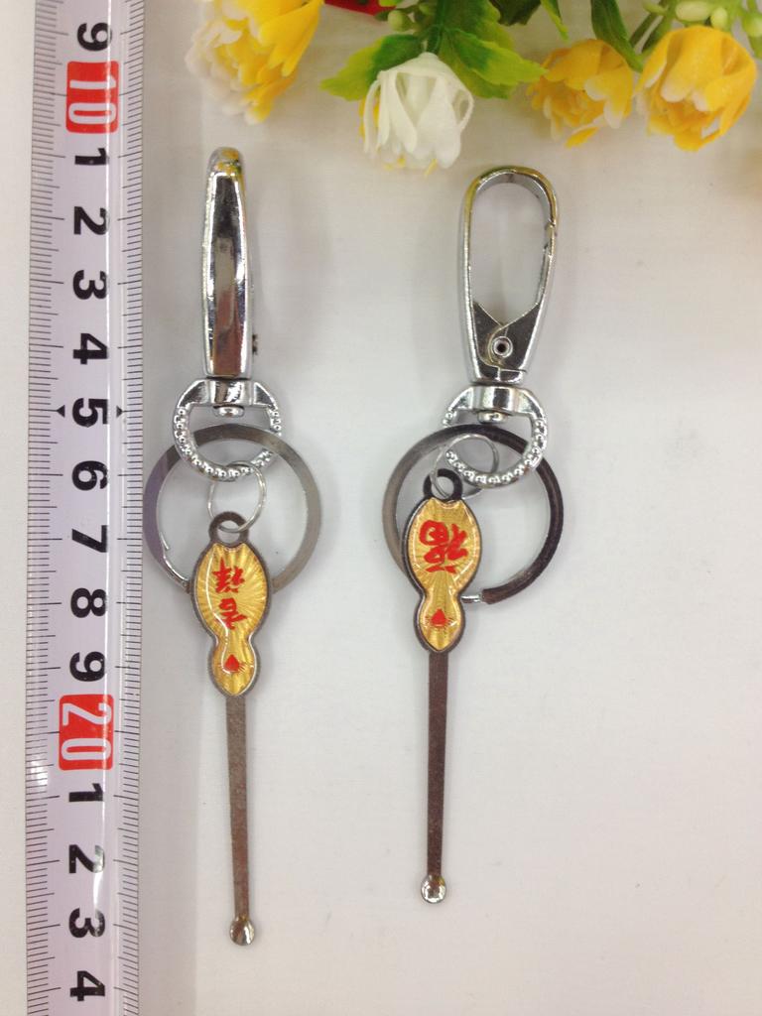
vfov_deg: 52.6
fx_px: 1027
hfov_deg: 40.7
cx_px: 381
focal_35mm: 35
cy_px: 508
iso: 64
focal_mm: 4.28
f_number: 2.4
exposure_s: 1/20
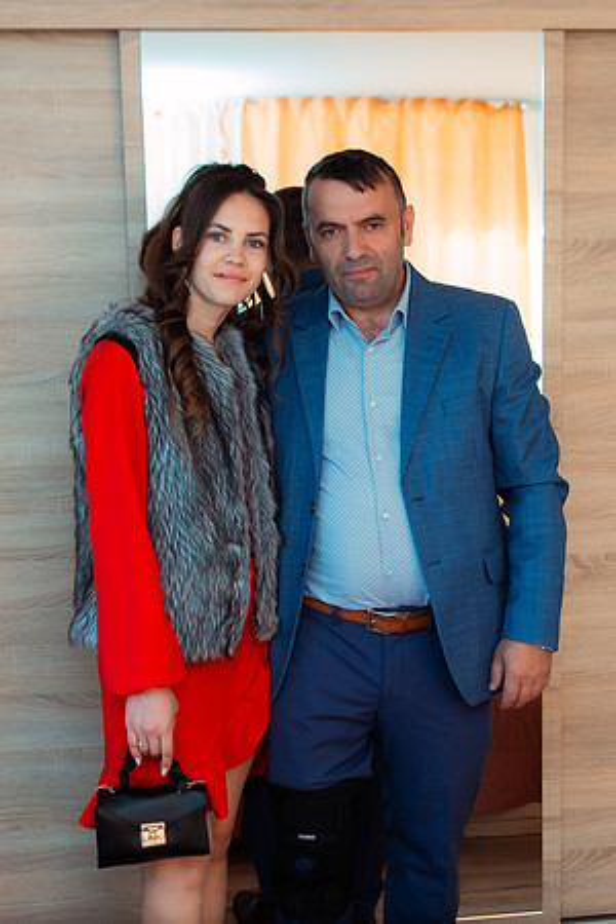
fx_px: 1287
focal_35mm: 50
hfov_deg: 26.9
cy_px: 451
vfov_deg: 39.5
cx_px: 255
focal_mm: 32
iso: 500
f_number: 3.5
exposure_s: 1/250
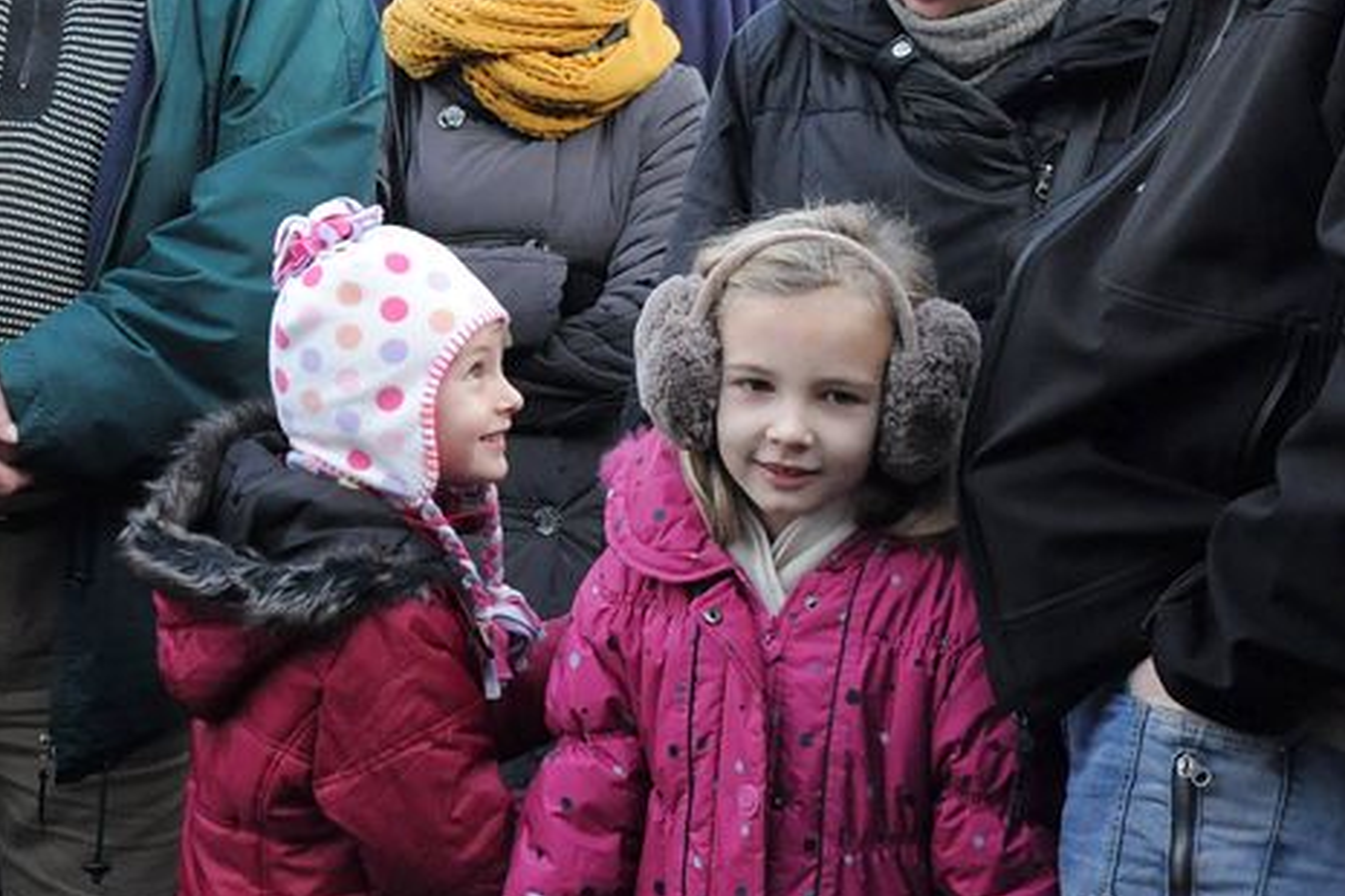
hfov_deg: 20.8
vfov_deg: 14.2
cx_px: 153
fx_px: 3583
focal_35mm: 96
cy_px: 158
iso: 2500
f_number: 10
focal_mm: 35
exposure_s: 1/400
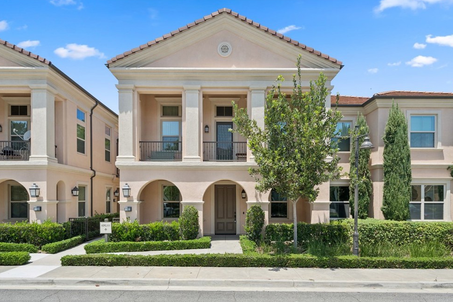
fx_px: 252
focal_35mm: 20
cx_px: 228
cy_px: 154
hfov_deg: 84.0
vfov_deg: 61.9
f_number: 8
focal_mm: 19
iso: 400
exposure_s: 1/640
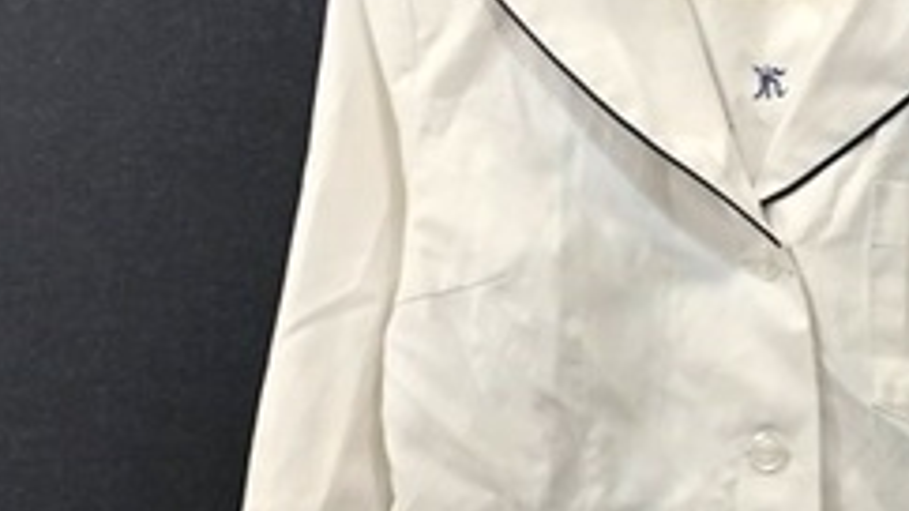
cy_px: 321
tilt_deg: -4.2
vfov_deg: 19.1
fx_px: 1518
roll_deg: -1.2
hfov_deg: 32.2
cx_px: 759
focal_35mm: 63
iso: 25
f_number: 1.8
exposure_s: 1/50
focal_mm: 3.99
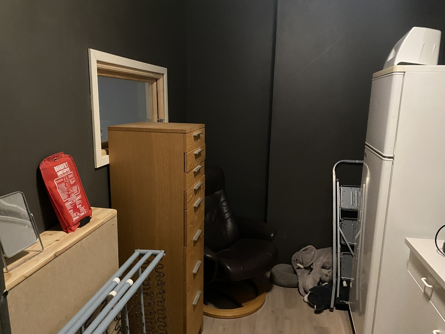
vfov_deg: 53.1
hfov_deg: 67.3
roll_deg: -0.4
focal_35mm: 26
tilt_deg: -12.2
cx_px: 222
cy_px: 167
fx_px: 334
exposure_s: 1/25
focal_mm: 4.25
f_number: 1.8
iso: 800
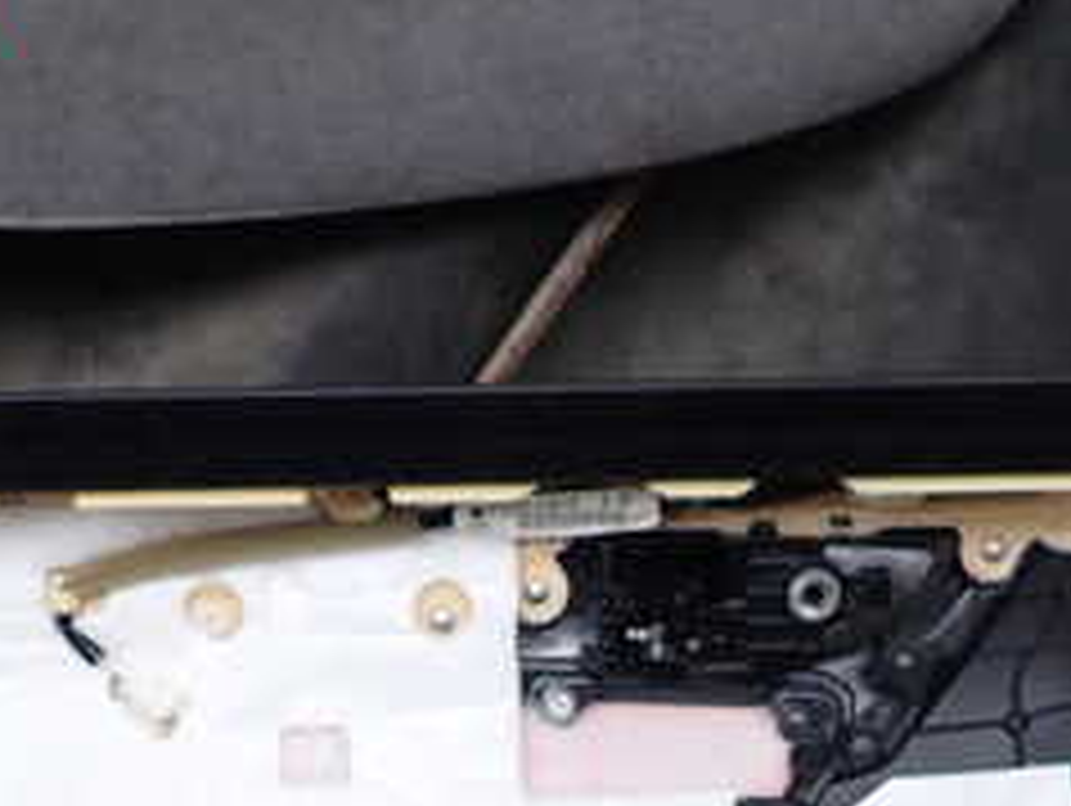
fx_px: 1951
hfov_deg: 30.7
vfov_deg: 21.7
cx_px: 513
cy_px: 964
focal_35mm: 63
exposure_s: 1/320
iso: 100
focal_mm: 4.5
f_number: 2.8
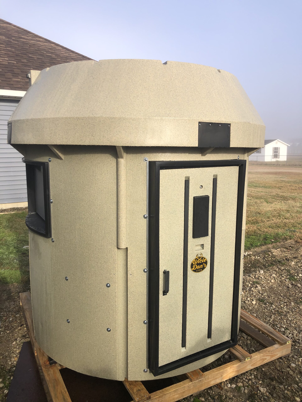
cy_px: 201
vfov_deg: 63.4
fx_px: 326
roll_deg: +0.7
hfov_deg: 49.7
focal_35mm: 28
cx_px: 151
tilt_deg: -9.9
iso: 20
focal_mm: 3.99
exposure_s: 1/1389
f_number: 1.8
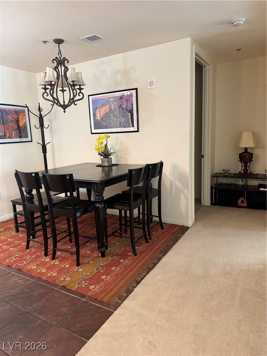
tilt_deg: -10.1
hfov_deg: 56.8
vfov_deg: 71.6
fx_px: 247
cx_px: 134
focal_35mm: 24
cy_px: 178
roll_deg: +1.9
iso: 500
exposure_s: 1/60
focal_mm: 6.76
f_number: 1.78
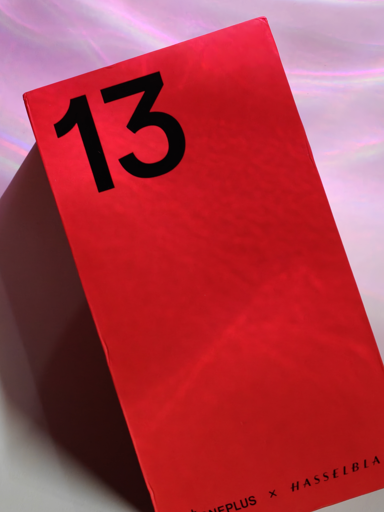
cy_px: 283
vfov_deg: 22.0
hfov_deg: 16.6
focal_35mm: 89
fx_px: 1316
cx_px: 218
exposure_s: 1/50
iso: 1000
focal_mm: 13.85
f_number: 2.6
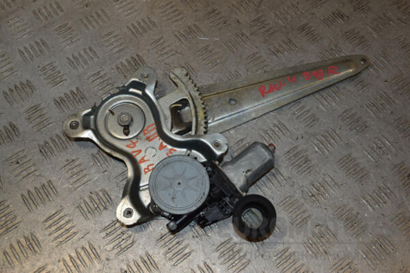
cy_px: 136
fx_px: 478
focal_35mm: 42
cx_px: 205
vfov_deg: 31.9
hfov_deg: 46.4
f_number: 13
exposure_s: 1/200
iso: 800
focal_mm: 28
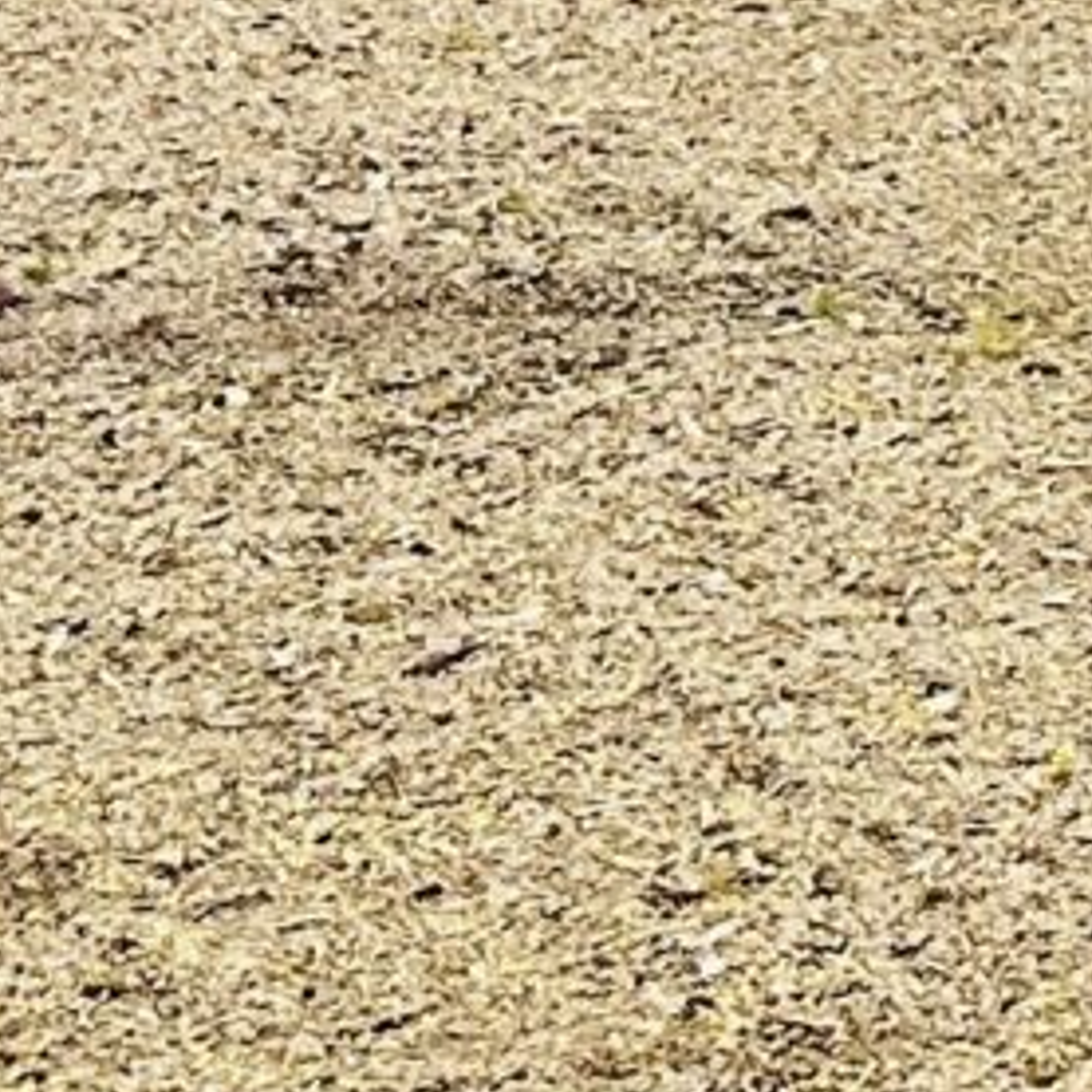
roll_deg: -0.3
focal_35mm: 196
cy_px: -1774
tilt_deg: +1.4
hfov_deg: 6.8
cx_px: 4510
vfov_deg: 8.0
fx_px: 6995
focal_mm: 6.86
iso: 80
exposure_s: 1/1050
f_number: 1.78
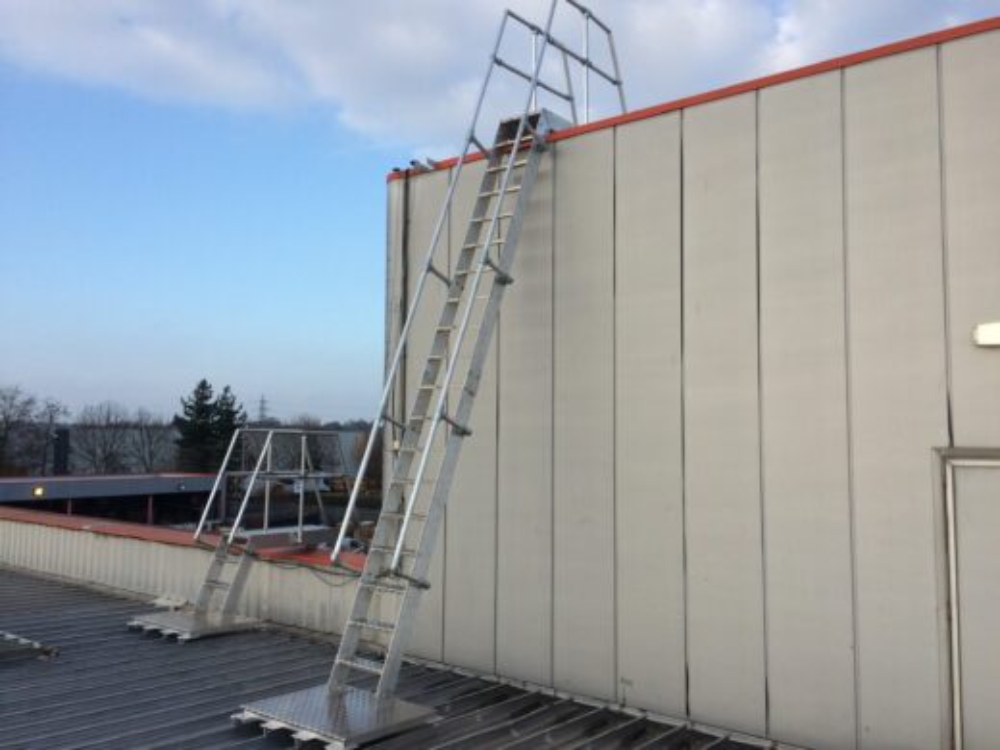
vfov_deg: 48.2
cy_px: 375
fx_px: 838
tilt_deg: +2.7
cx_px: 500
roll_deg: -0.3
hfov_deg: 61.7
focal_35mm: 29
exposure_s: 1/1140
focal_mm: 4.15
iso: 32
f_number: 2.2
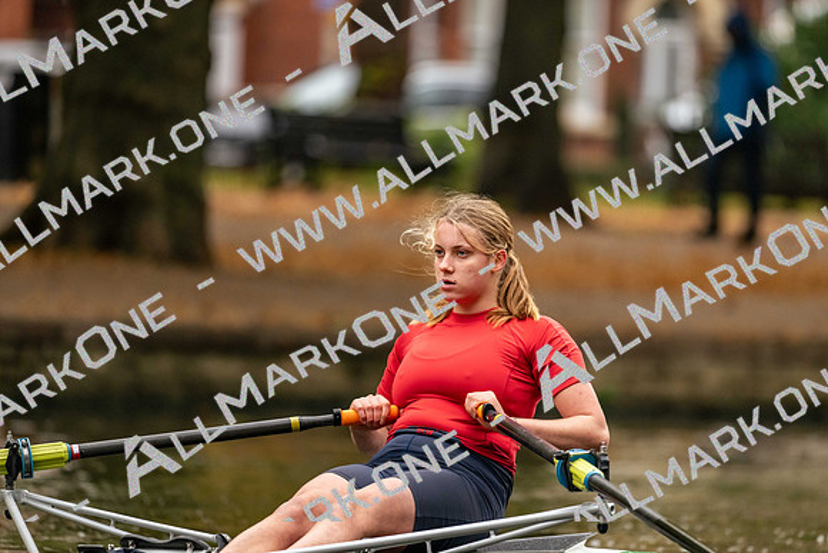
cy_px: 276
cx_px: 414
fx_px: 9202
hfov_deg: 5.2
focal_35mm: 400
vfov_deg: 3.4
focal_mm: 400
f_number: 4.5
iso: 2800
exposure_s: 1/2500
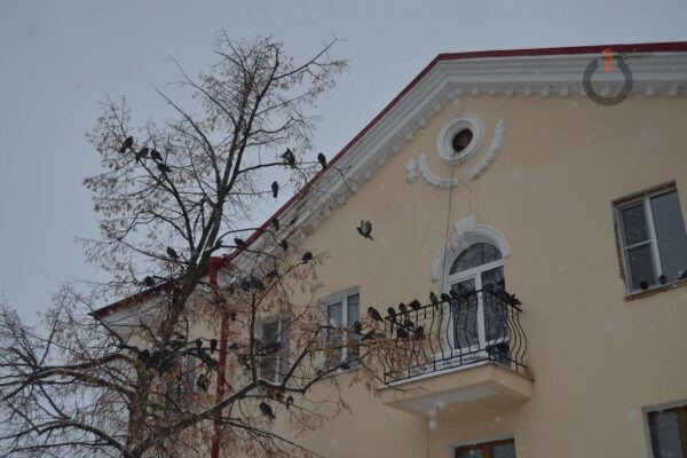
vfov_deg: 29.9
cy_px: 229
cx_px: 344
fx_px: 859
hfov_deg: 43.6
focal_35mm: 45
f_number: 4.2
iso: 250
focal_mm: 30
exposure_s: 1/4000
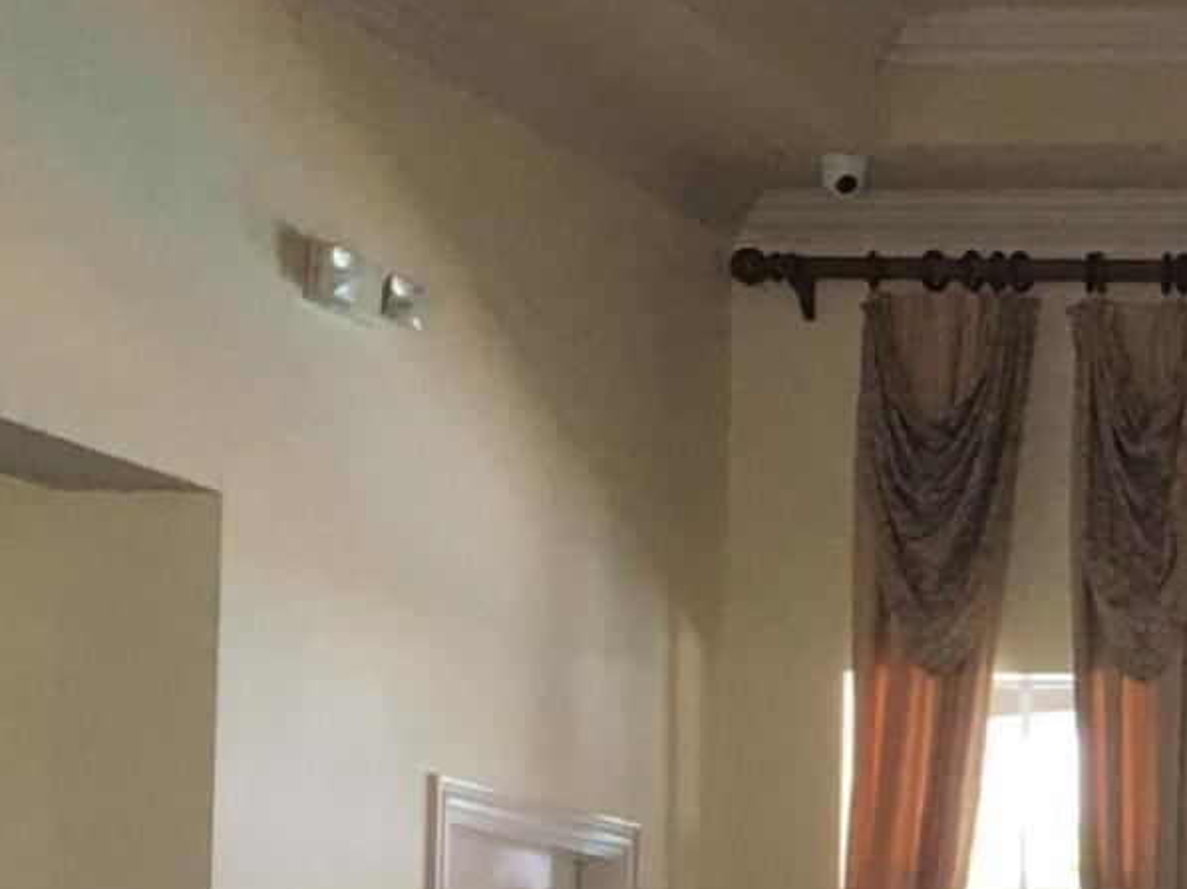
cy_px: 1110
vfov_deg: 10.4
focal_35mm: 140
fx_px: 4798
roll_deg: -0.8
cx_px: 2211
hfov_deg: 12.7
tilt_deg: +3.6
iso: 25
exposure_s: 1/30
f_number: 2.2
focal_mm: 4.15
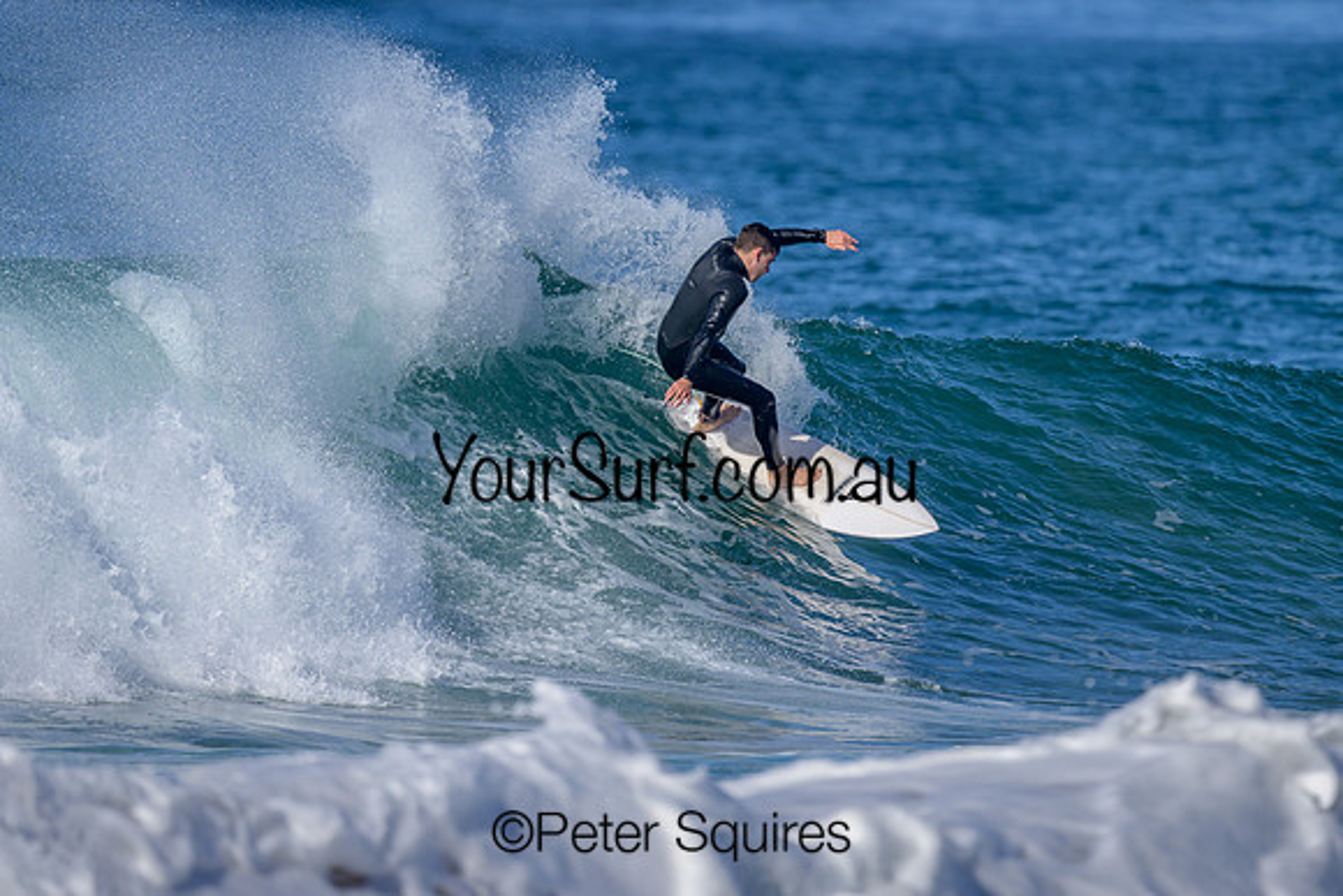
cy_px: 323
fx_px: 41065
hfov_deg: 1.9
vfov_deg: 1.3
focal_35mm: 1101
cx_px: 678
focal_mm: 800
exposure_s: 1/2000
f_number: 6.3
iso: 250
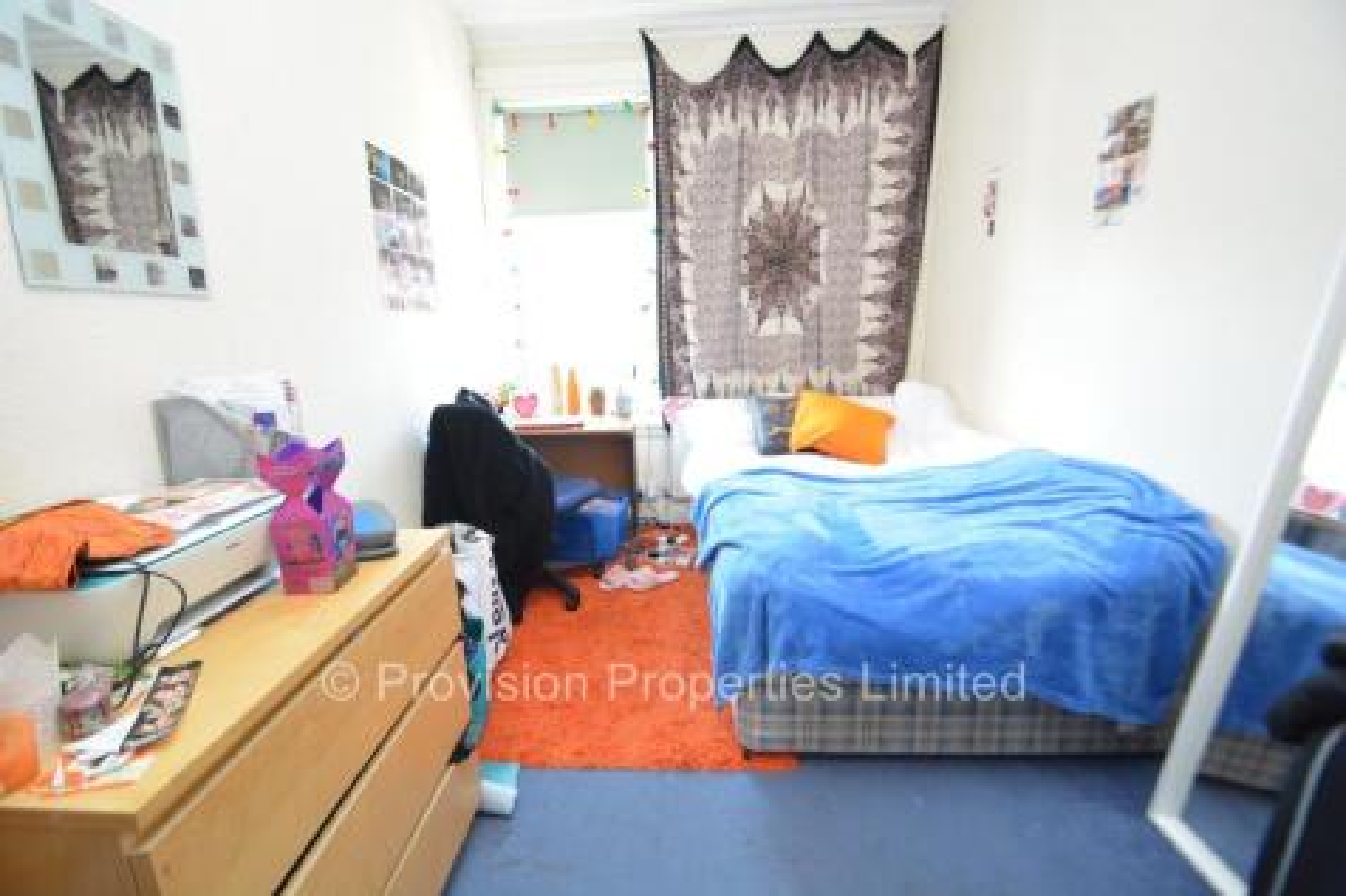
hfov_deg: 100.4
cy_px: 448
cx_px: 673
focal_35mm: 15
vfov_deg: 77.3
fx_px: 561
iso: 900
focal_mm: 10
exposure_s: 1/30
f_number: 3.5
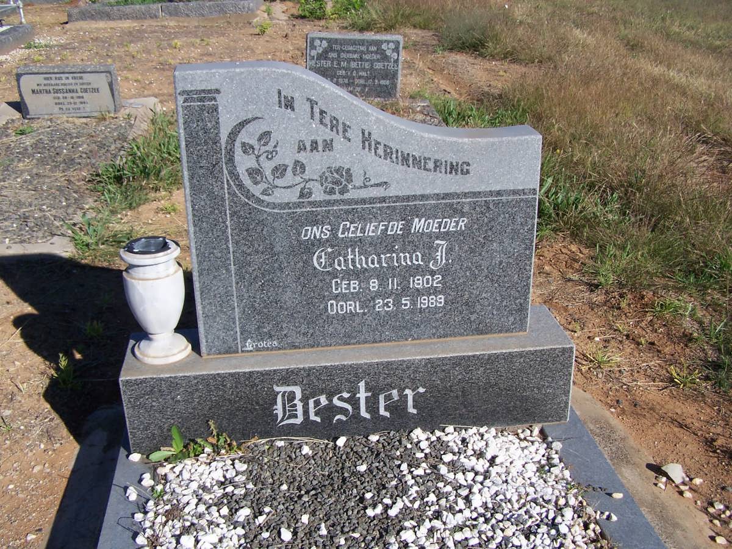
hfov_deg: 49.0
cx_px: 366
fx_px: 804
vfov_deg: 37.7
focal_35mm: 38
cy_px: 274
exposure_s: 1/1000
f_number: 4
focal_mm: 6.3
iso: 80
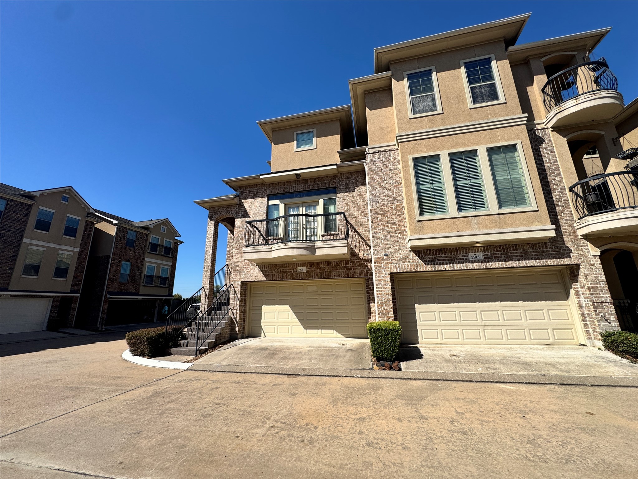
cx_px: 319
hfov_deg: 102.1
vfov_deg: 85.7
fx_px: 258
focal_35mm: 14
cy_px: 240
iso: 50
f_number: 2.2
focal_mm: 2.22
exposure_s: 1/2770
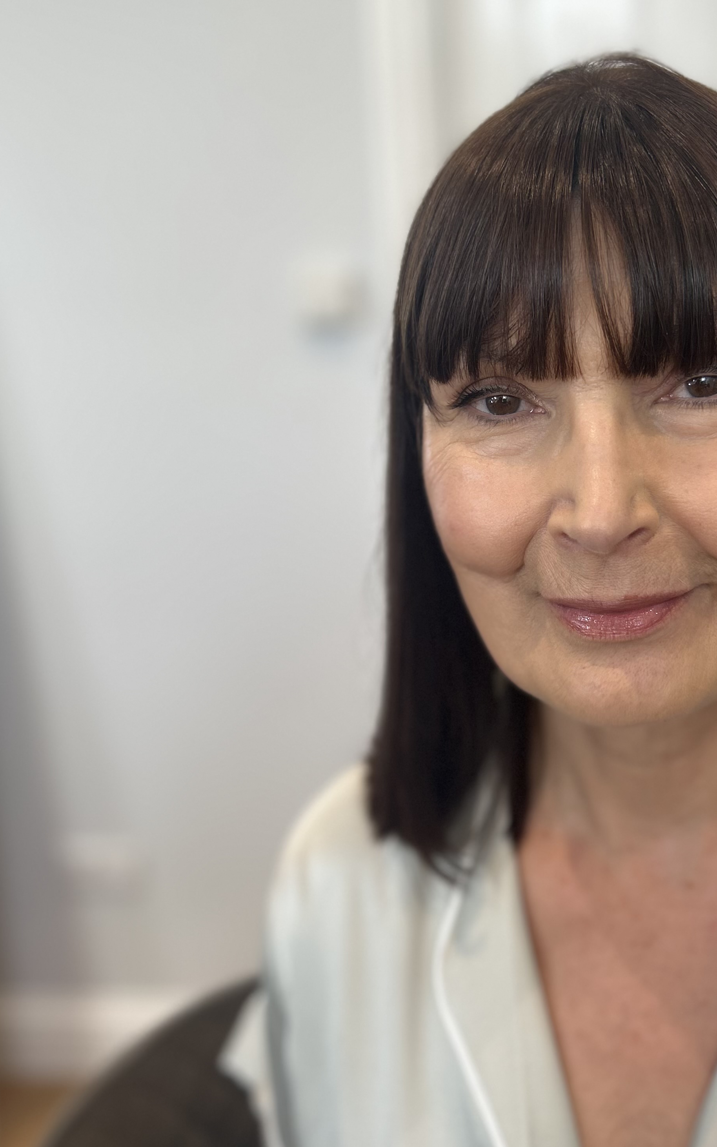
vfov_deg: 51.4
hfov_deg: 33.1
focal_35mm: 38
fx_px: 1188
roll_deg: +2.1
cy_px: 500
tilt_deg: -14.2
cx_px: 516
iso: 64
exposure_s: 1/100
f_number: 1.5
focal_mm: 5.7
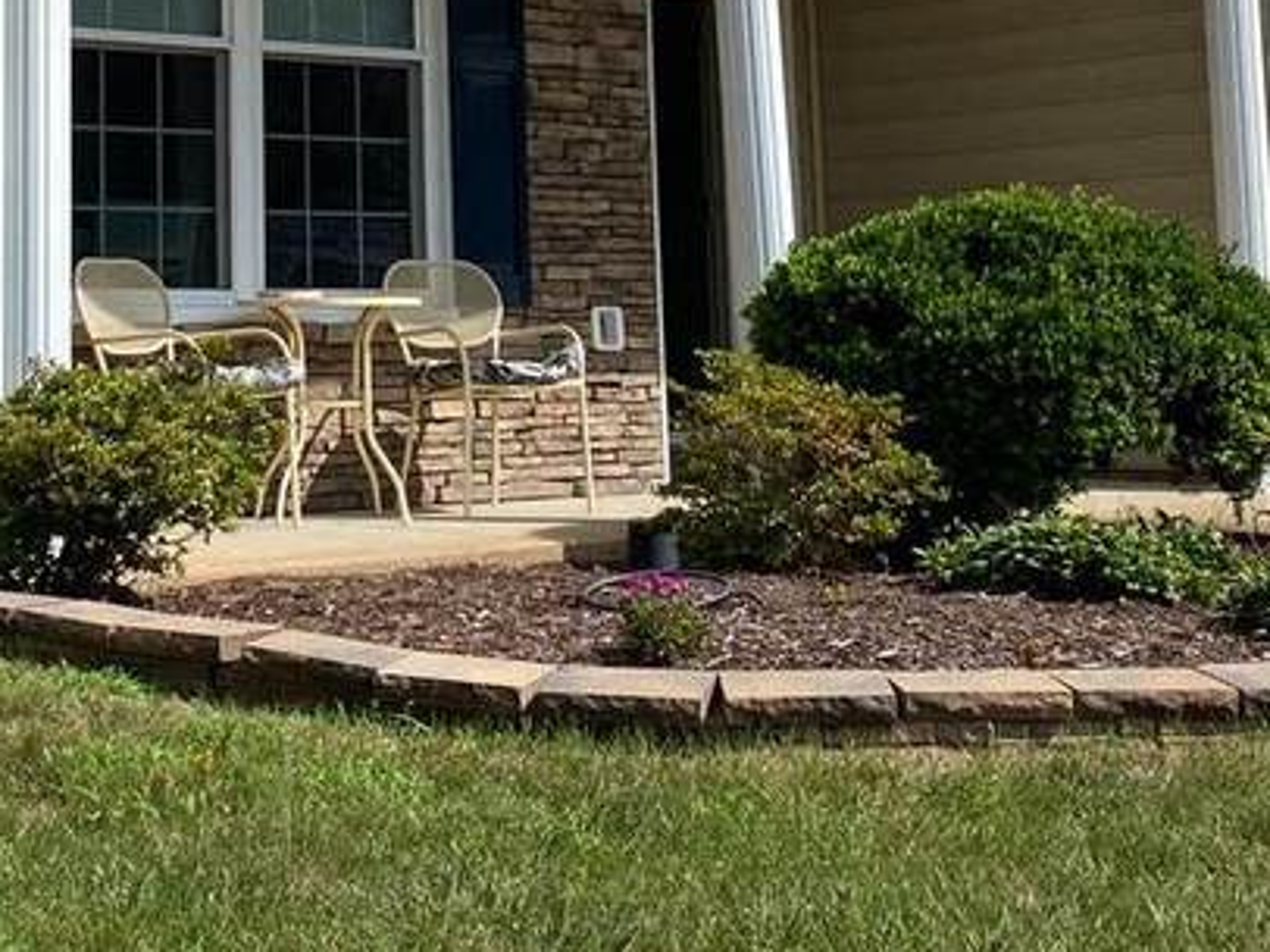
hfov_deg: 23.6
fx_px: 3007
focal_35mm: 82
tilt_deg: +8.5
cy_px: -69
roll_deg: +0.2
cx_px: 288
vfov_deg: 17.4
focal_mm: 4.25
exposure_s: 1/4115
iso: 32
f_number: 1.8
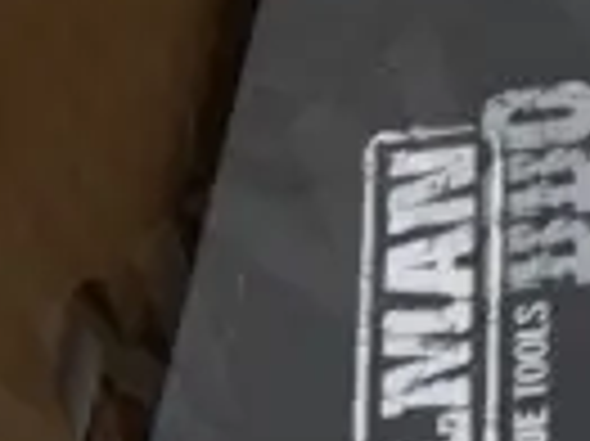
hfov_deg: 8.1
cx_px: 1567
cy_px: -713
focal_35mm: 219
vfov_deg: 6.4
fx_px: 3729
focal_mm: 14
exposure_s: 1/100
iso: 200
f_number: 3.5
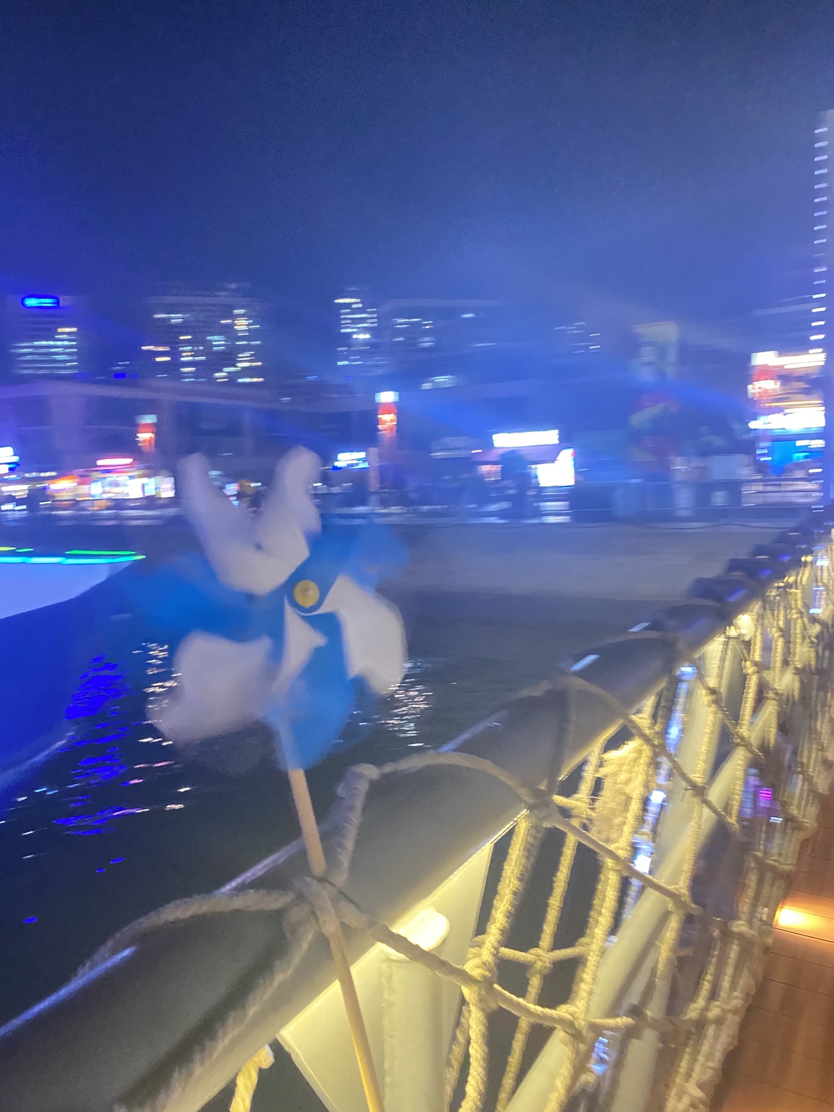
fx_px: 835
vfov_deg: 67.3
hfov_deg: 53.1
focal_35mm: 26
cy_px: 556
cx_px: 417
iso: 800
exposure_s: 1/25
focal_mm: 4.25
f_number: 1.8
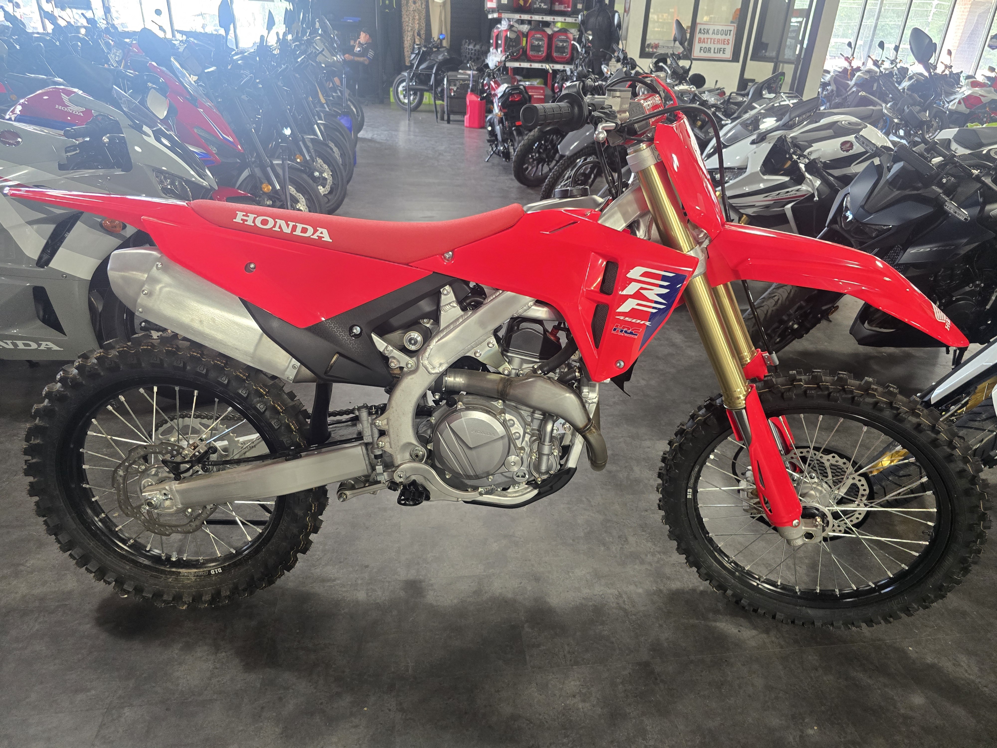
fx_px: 662
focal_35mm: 23
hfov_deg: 73.9
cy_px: 374
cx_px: 498
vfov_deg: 58.9
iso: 500
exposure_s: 1/120
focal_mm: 6.3
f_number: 1.7
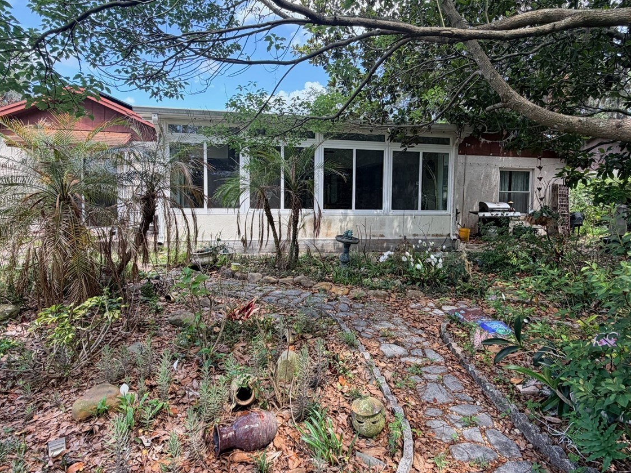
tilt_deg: -2.3
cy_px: 220
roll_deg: -0.8
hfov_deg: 81.7
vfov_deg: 65.9
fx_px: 365
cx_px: 323
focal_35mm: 20
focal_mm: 2.22
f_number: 2.2
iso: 50
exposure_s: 1/168
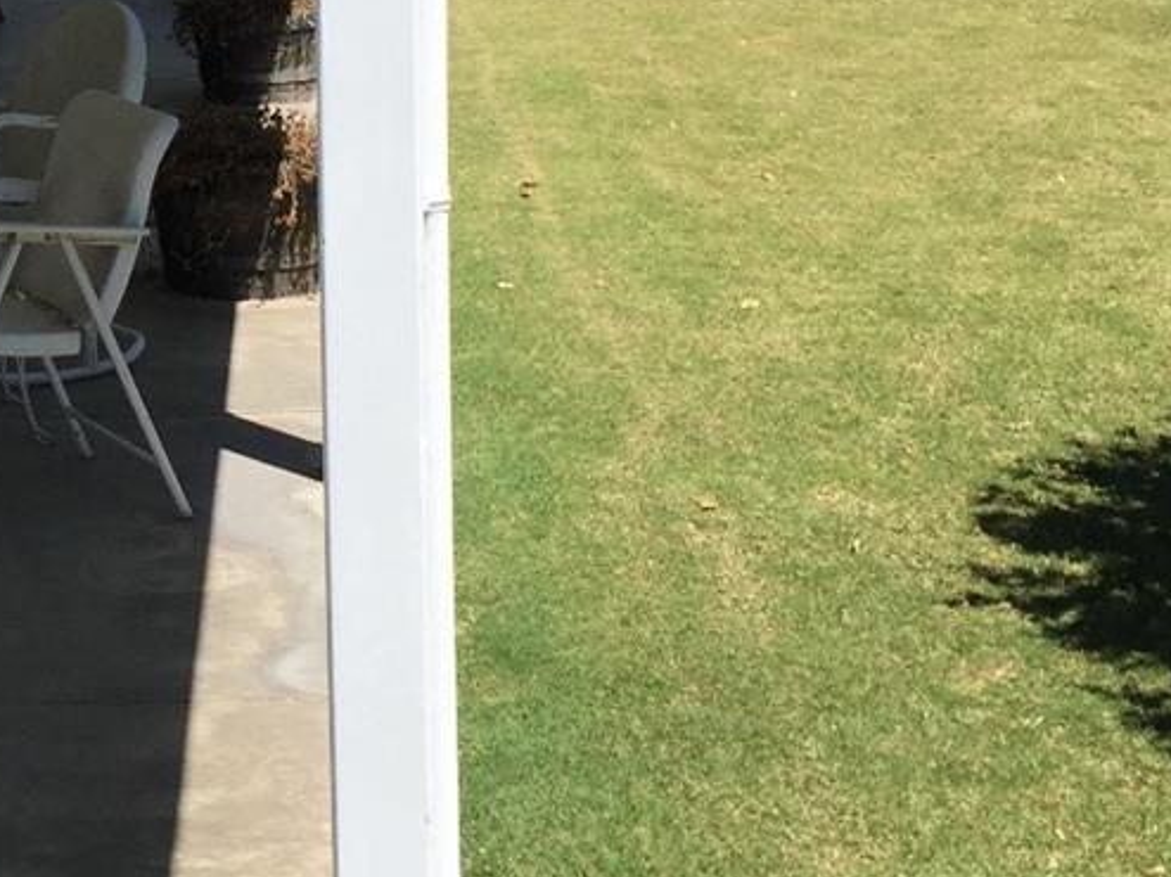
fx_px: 2975
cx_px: -2
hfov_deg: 21.5
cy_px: 142
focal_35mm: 88
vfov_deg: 16.6
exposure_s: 1/2198
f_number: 2.2
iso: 32
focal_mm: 4.15
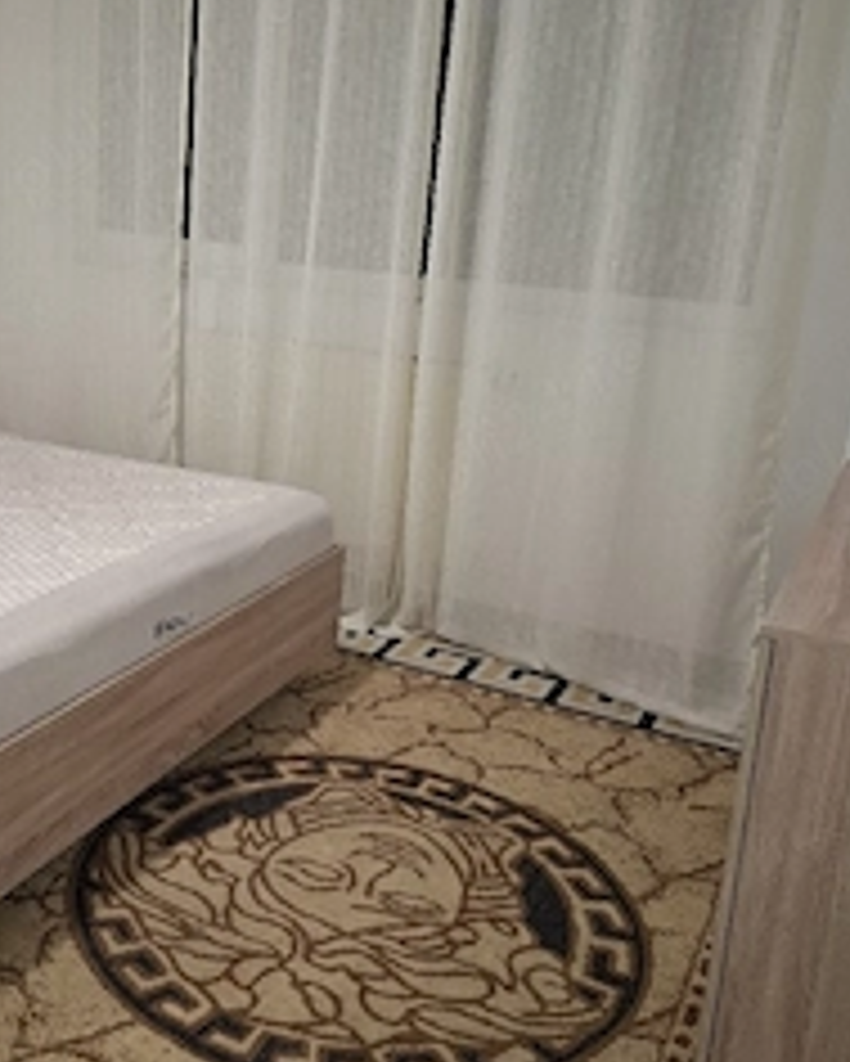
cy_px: 495
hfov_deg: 38.4
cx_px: 243
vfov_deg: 47.9
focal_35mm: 38
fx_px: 1194
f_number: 1.8
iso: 250
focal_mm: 5.54
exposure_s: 1/50
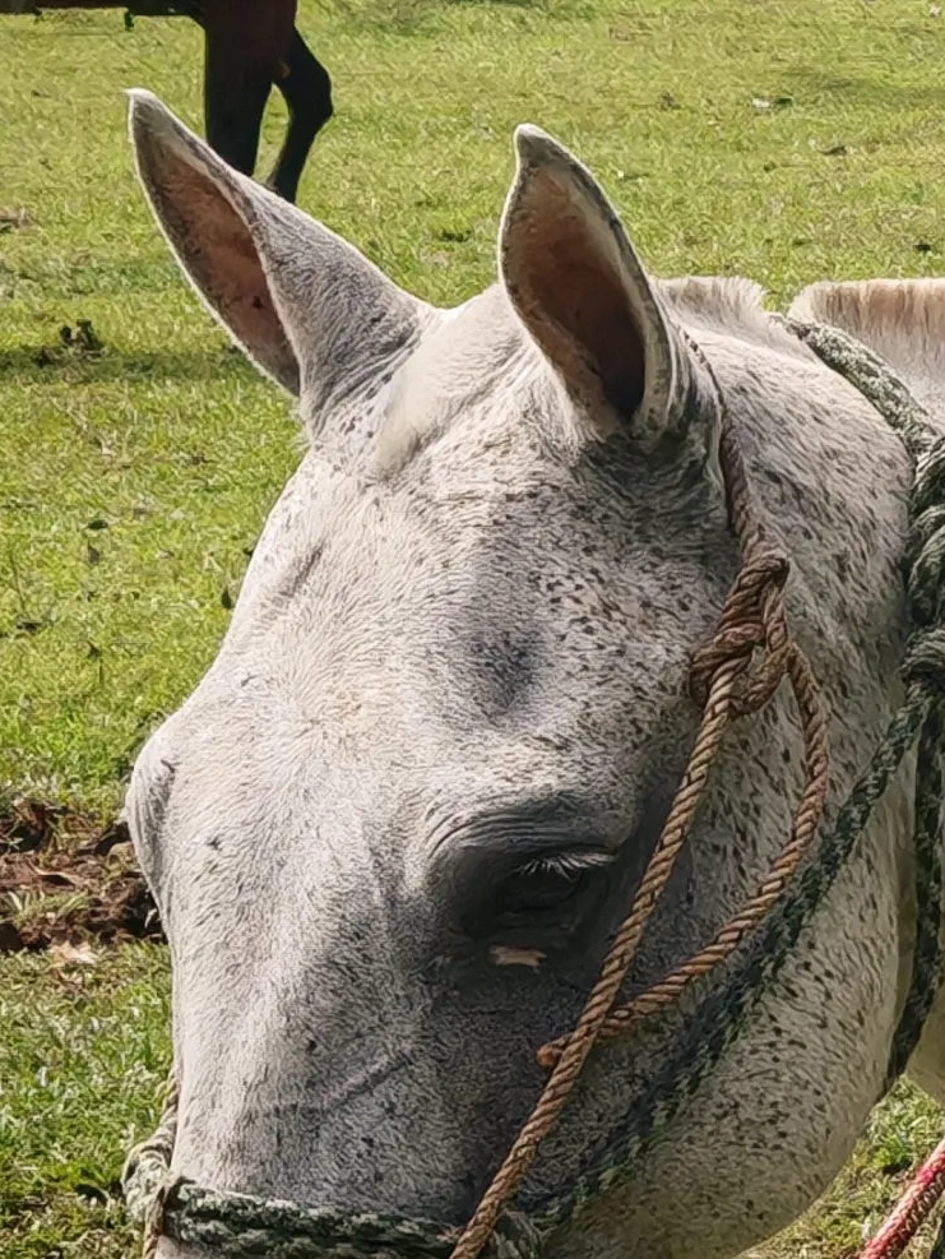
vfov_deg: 8.8
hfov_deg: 6.5
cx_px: 1731
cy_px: 153
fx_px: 8148
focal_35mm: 224
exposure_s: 1/1600
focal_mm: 6.67
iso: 50
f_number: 1.9
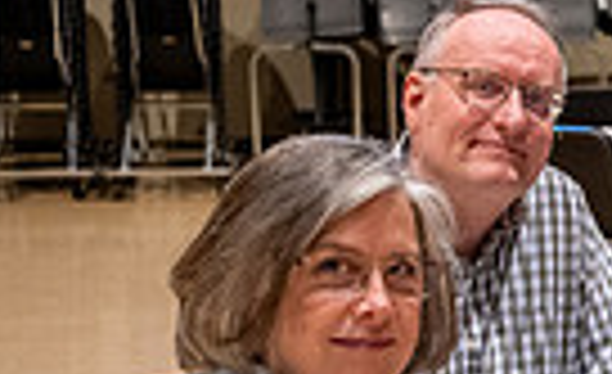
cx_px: 1316
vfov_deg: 7.8
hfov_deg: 11.2
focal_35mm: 166
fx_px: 2751
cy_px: 304
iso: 1000
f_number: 2.8
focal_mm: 33.5
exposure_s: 1/160
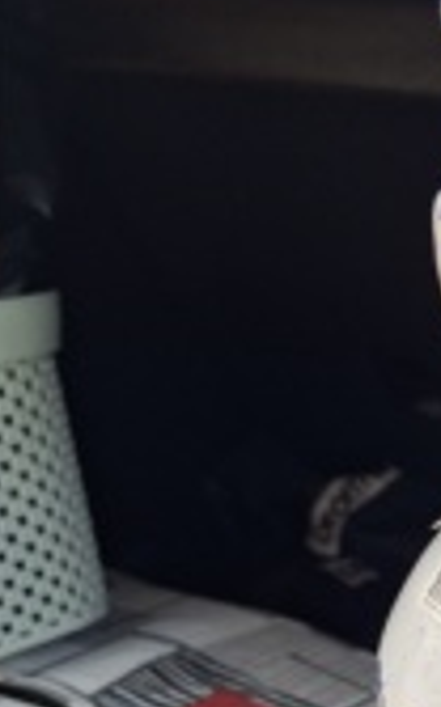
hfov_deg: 18.5
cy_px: 559
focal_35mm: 63
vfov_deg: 31.7
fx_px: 1215
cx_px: 640
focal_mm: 5.54
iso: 80
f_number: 1.8
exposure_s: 1/100
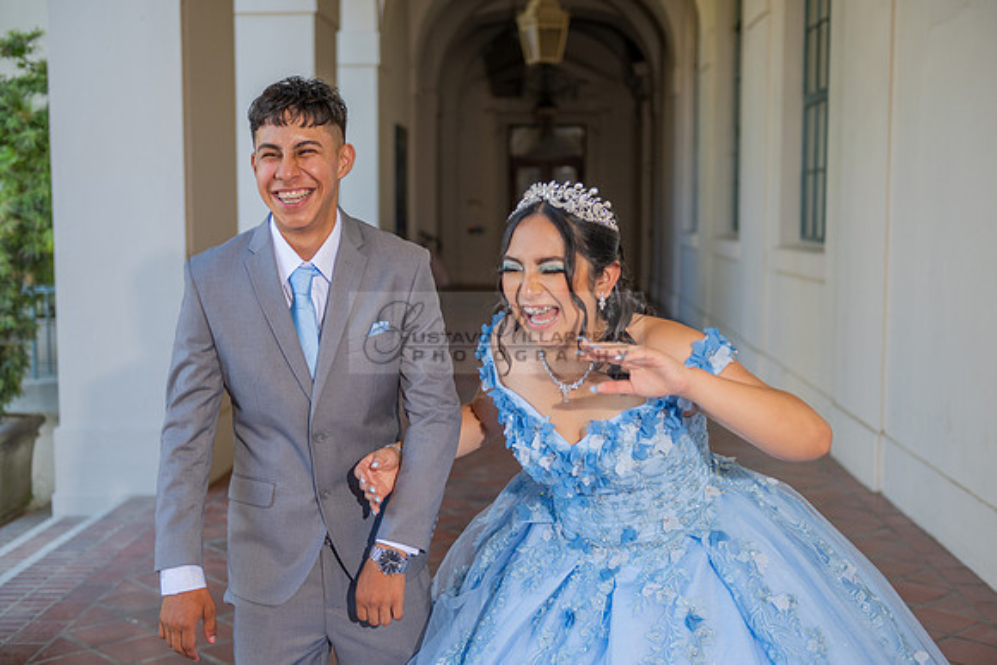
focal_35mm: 48
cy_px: 332
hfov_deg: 41.1
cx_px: 498
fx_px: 1330
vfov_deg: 28.1
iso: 200
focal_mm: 48
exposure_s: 1/200
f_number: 3.2
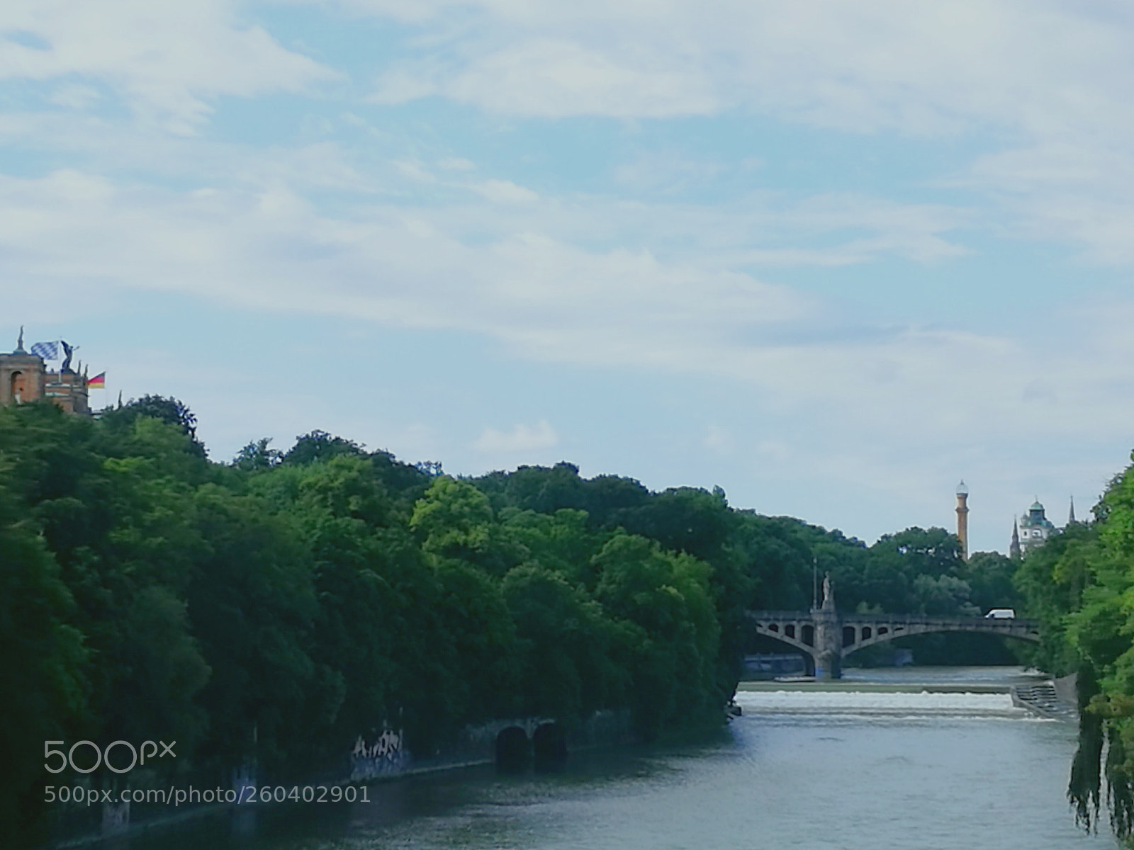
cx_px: 567
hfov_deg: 65.3
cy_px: 425
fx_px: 885
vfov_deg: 51.4
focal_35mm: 27
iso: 50
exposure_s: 1/408
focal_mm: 4.5
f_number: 2.2
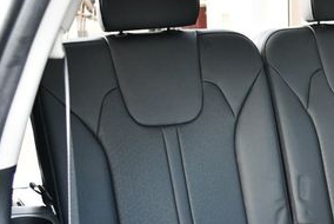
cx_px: 318
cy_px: 198
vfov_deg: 16.7
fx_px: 752
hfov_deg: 24.1
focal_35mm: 81
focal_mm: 18
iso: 1600
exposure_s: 1/125
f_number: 3.5
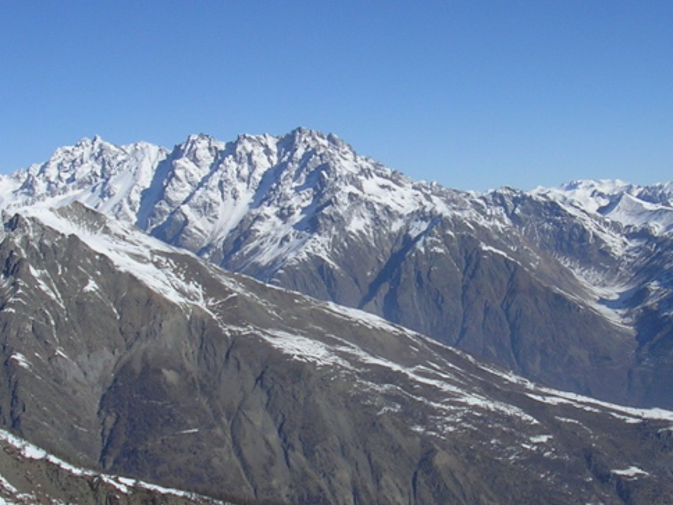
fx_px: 1283
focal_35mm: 66
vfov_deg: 22.2
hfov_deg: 29.2
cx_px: 451
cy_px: 278
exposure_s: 1/708
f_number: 5.6
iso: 50
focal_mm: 5.8
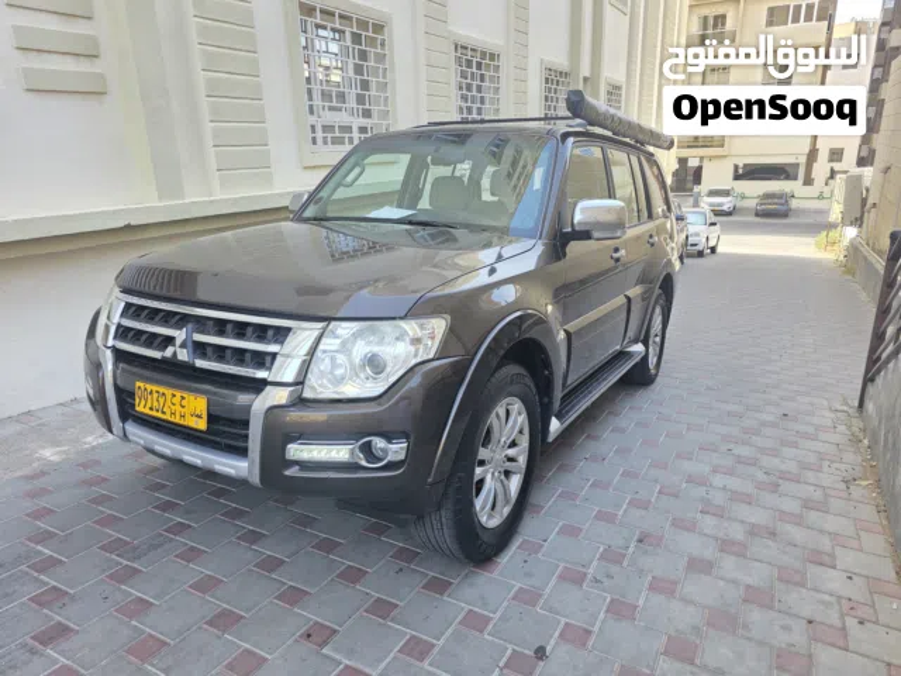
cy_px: 338
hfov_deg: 73.9
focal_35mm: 23
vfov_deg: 58.9
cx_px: 450
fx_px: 599
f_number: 1.7
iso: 40
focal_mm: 6.3
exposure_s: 1/180
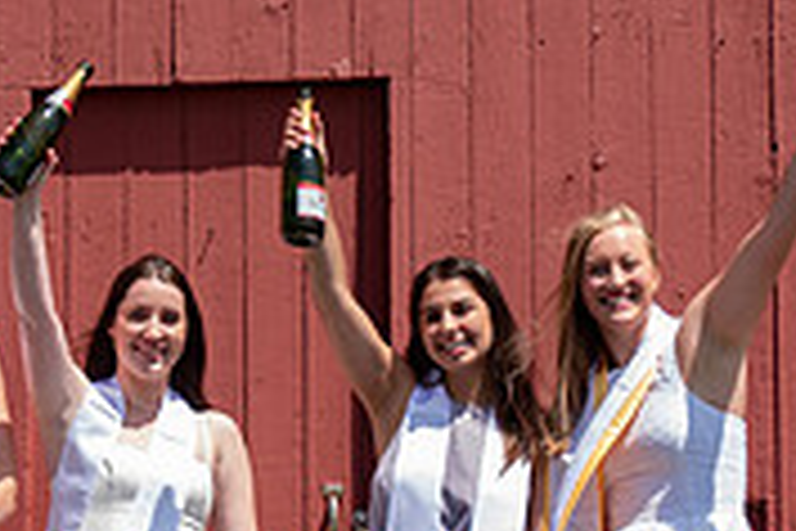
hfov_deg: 13.2
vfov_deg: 8.8
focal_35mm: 155
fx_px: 3427
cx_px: 193
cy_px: 461
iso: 100
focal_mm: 31
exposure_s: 1/250
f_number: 5.6
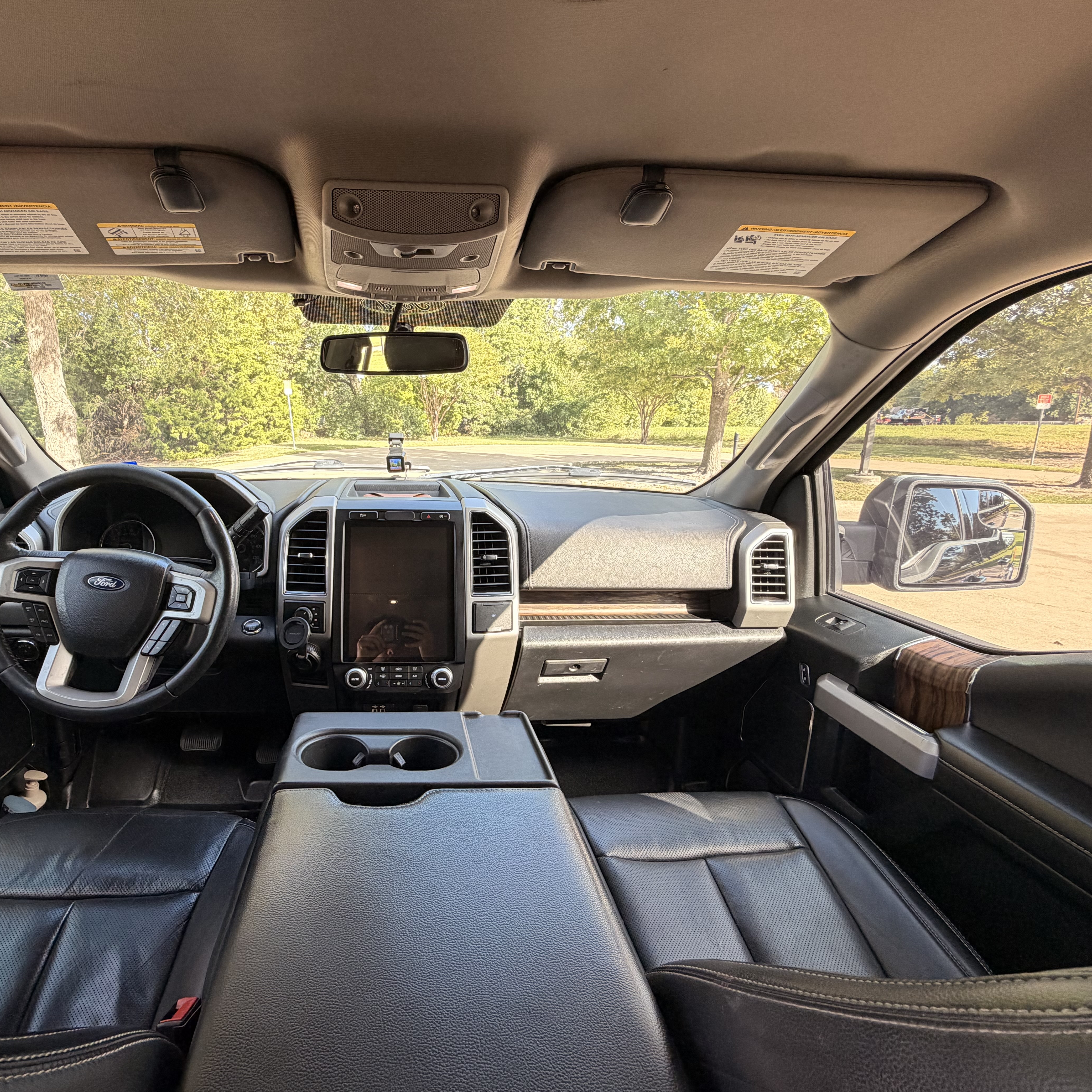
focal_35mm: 17
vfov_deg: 84.0
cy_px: 541
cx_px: 415
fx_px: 607
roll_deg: -0.2
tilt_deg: -11.3
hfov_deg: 82.5
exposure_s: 1/121
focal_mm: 2.22
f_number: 2.2
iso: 100
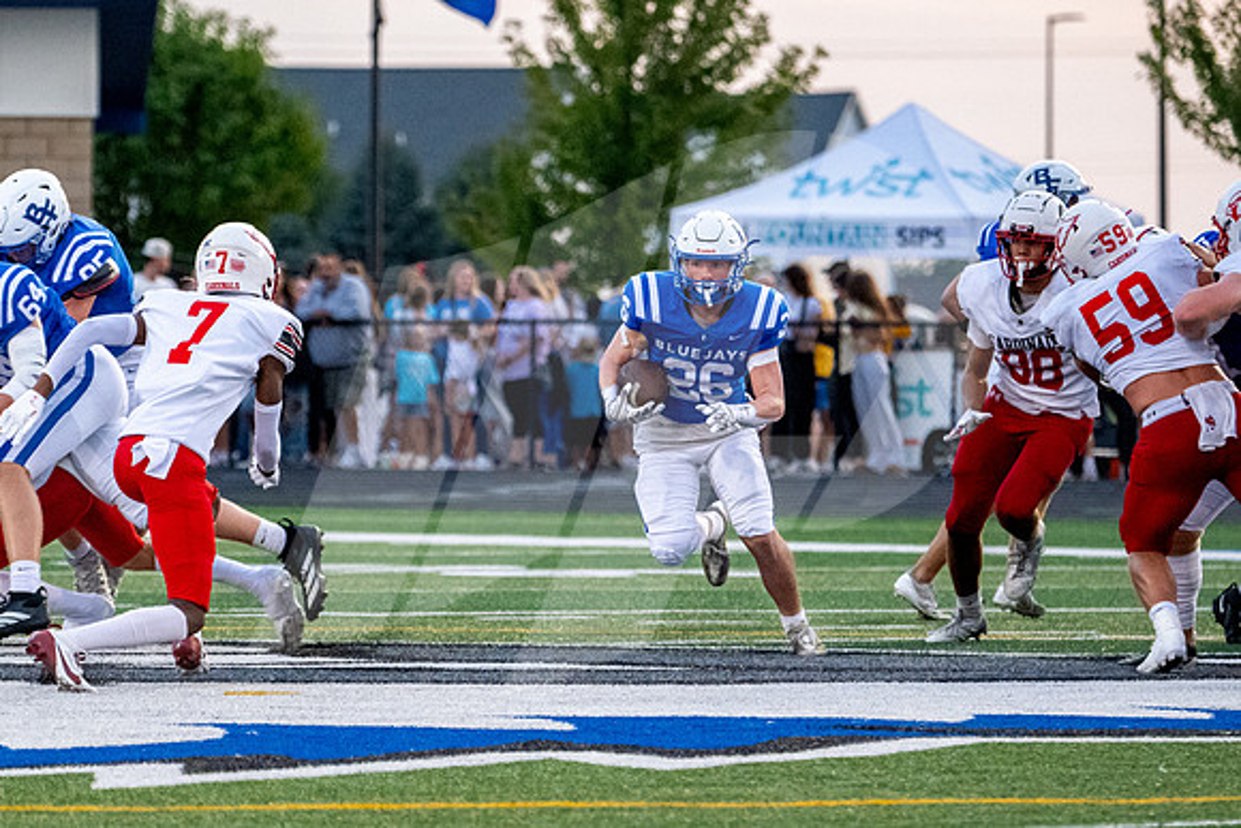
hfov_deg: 5.2
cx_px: 465
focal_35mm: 395
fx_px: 13615
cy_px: 503
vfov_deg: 3.5
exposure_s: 1/1250
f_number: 5.6
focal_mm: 250
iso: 6400
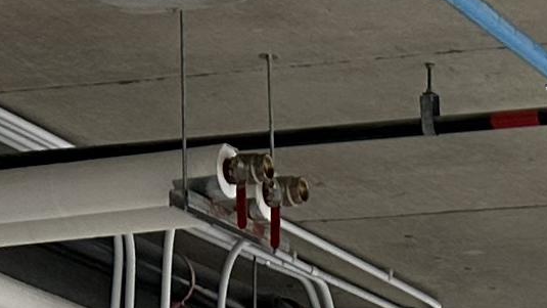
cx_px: 568
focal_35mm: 197
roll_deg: -1.7
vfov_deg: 5.2
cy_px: 1425
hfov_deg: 10.8
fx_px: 2857
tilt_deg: -9.7
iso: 80
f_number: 1.78
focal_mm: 6.86
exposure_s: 1/319
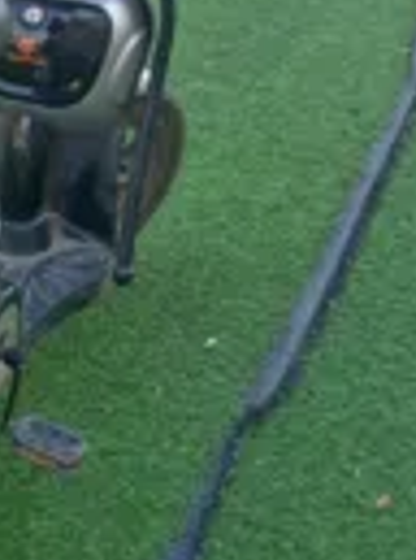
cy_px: 213
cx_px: -169
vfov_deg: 23.3
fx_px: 1353
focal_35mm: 84
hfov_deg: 16.3
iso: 100
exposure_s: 1/111
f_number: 1.8
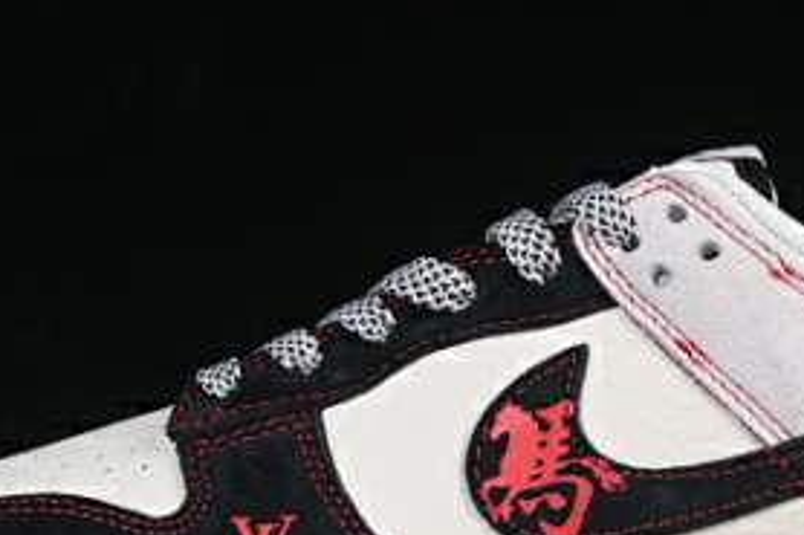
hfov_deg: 10.4
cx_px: 538
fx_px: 4397
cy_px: 304
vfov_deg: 7.0
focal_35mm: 197
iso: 160
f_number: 8
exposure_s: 1/80
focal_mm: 50
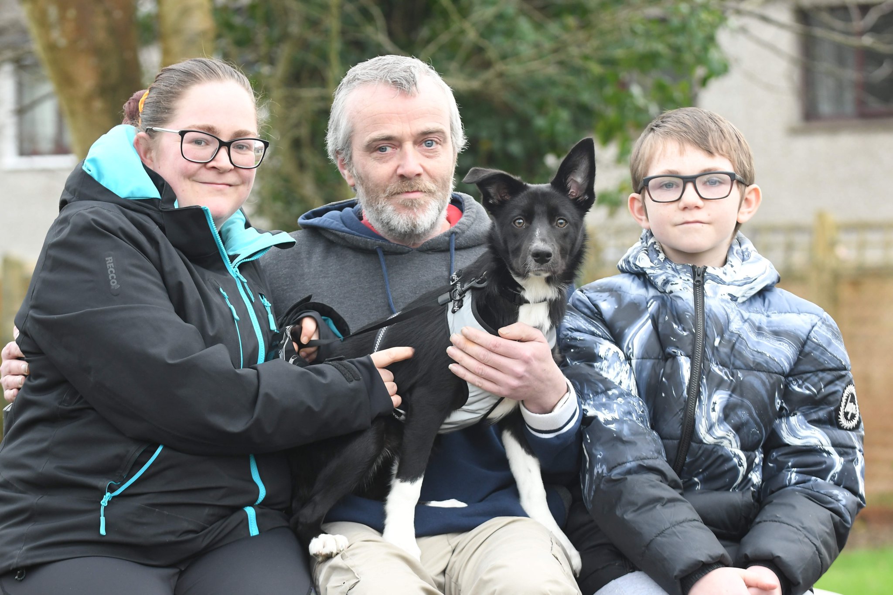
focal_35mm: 147
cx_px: 446
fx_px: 3646
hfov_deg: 14.0
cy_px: 298
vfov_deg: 9.3
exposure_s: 1/200
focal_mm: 98
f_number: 7.1
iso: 1000
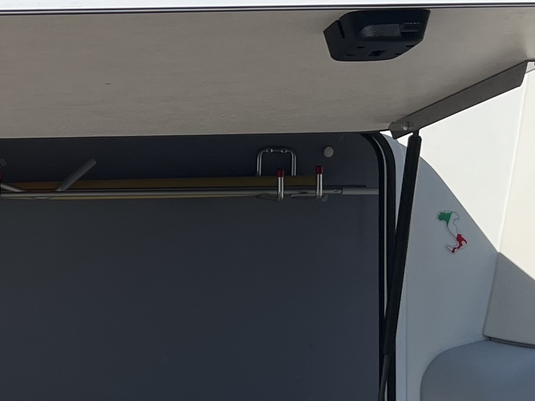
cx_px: -71
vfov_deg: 13.8
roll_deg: +0.0
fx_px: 1654
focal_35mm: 107
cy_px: 237
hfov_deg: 17.7
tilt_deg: -2.2
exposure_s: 1/6897
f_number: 1.6
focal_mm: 5.1
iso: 50
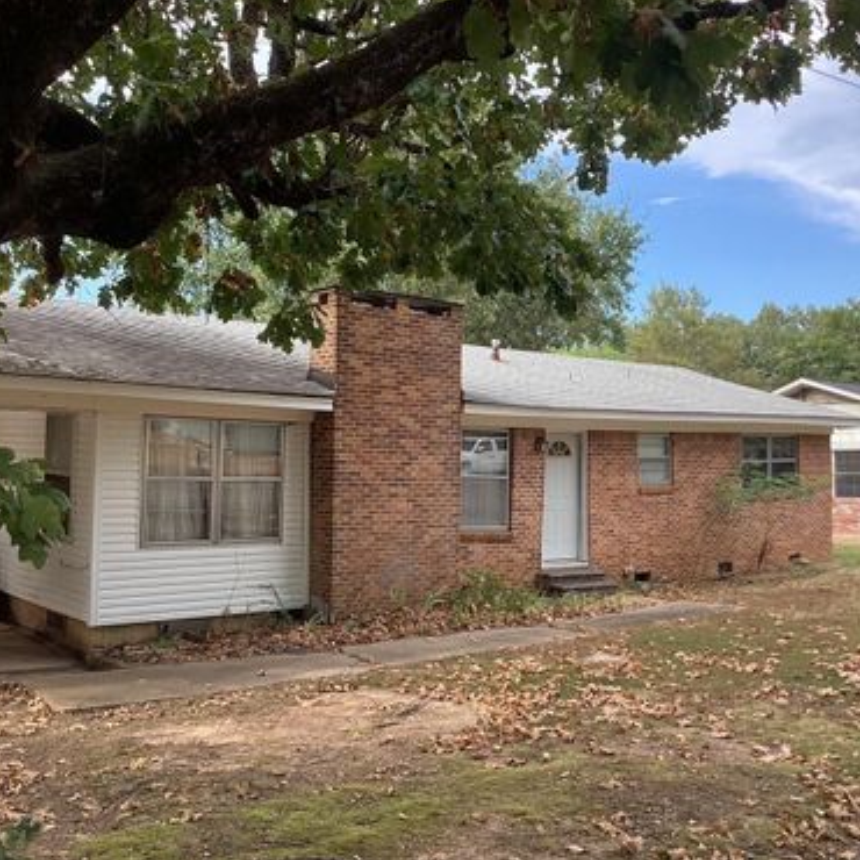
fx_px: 1040
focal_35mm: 37
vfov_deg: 44.9
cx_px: 479
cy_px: 429
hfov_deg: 44.9
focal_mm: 3.3
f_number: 2.4
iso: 25
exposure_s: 1/135
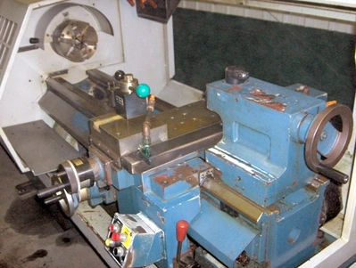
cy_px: 134
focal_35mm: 39
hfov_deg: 47.8
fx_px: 402
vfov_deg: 36.9
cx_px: 178
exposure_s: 1/60
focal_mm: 8
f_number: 2.8
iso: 100
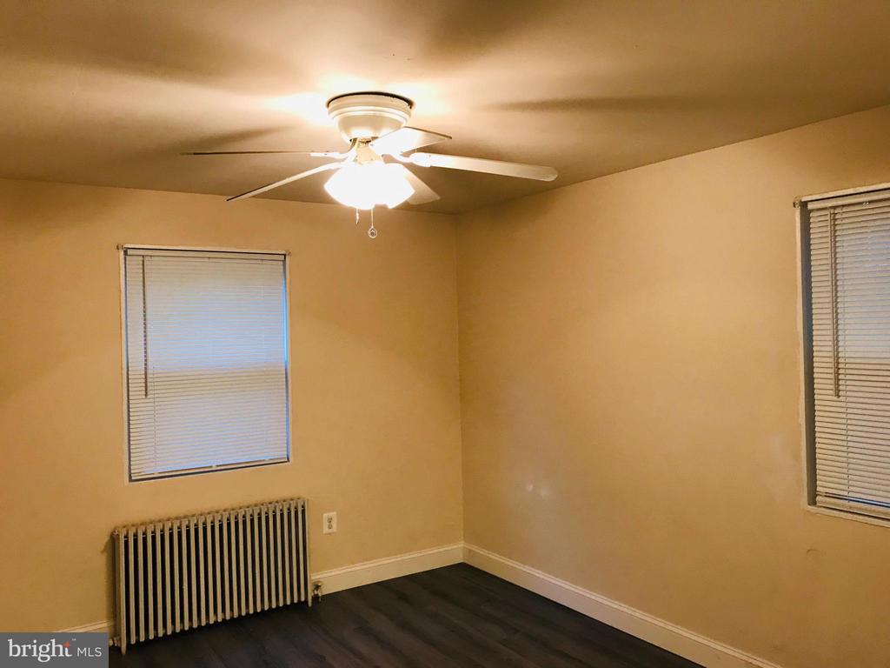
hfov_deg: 63.4
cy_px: 334
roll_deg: +1.5
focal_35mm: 28
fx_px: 720
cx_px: 445
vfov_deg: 49.7
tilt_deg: +0.8
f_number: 1.8
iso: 40
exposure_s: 1/17
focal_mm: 3.99
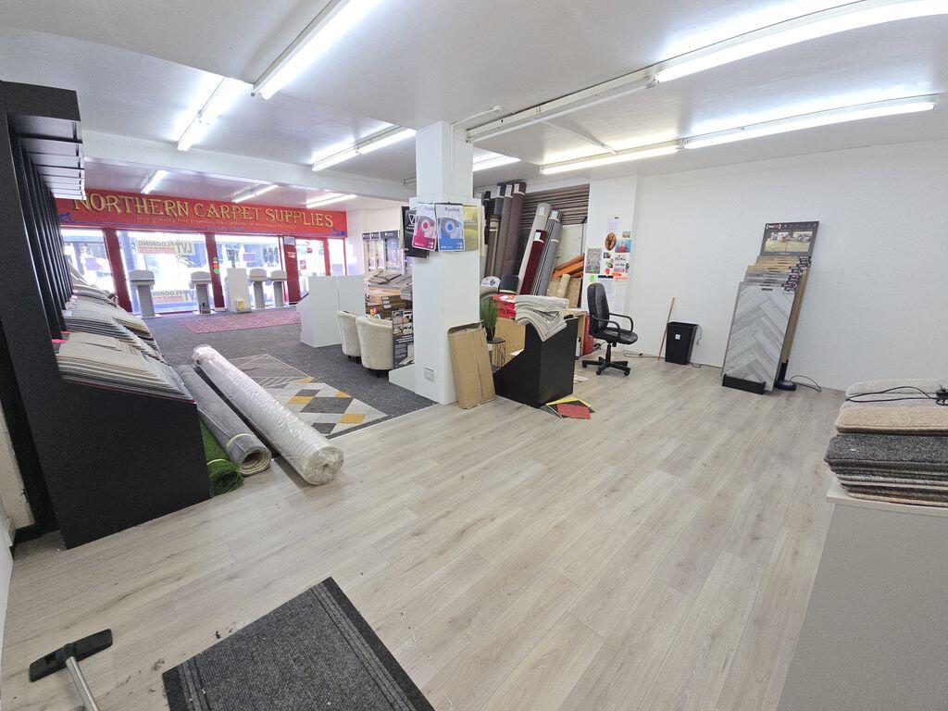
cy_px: 356
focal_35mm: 13
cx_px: 474
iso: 100
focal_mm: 2.2
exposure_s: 1/100
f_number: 2.2
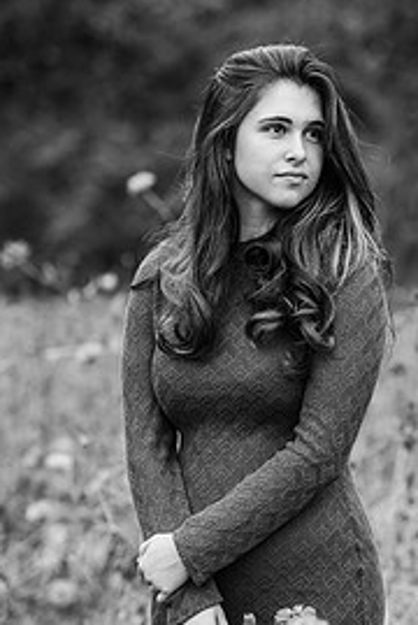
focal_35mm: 142
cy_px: 358
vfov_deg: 14.4
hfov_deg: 9.7
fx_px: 2467
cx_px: 228
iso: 100
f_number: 2.2
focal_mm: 85
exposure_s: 1/500
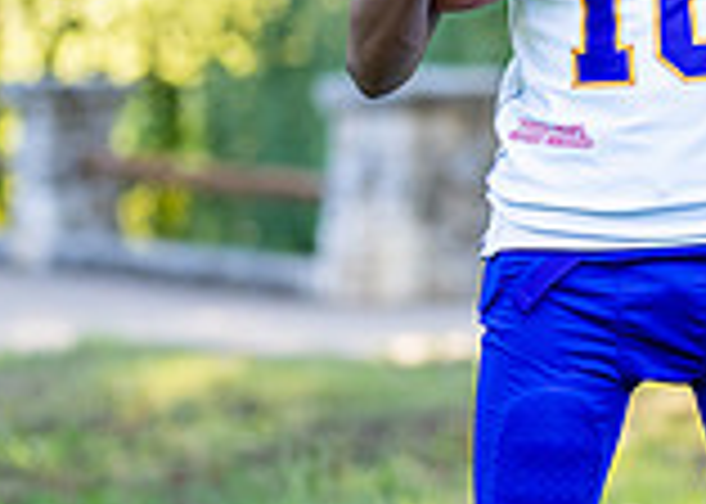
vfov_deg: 6.1
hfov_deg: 8.5
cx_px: 651
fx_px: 4710
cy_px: 176
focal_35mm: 235
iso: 160
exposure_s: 1/1000
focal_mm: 50
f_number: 1.2
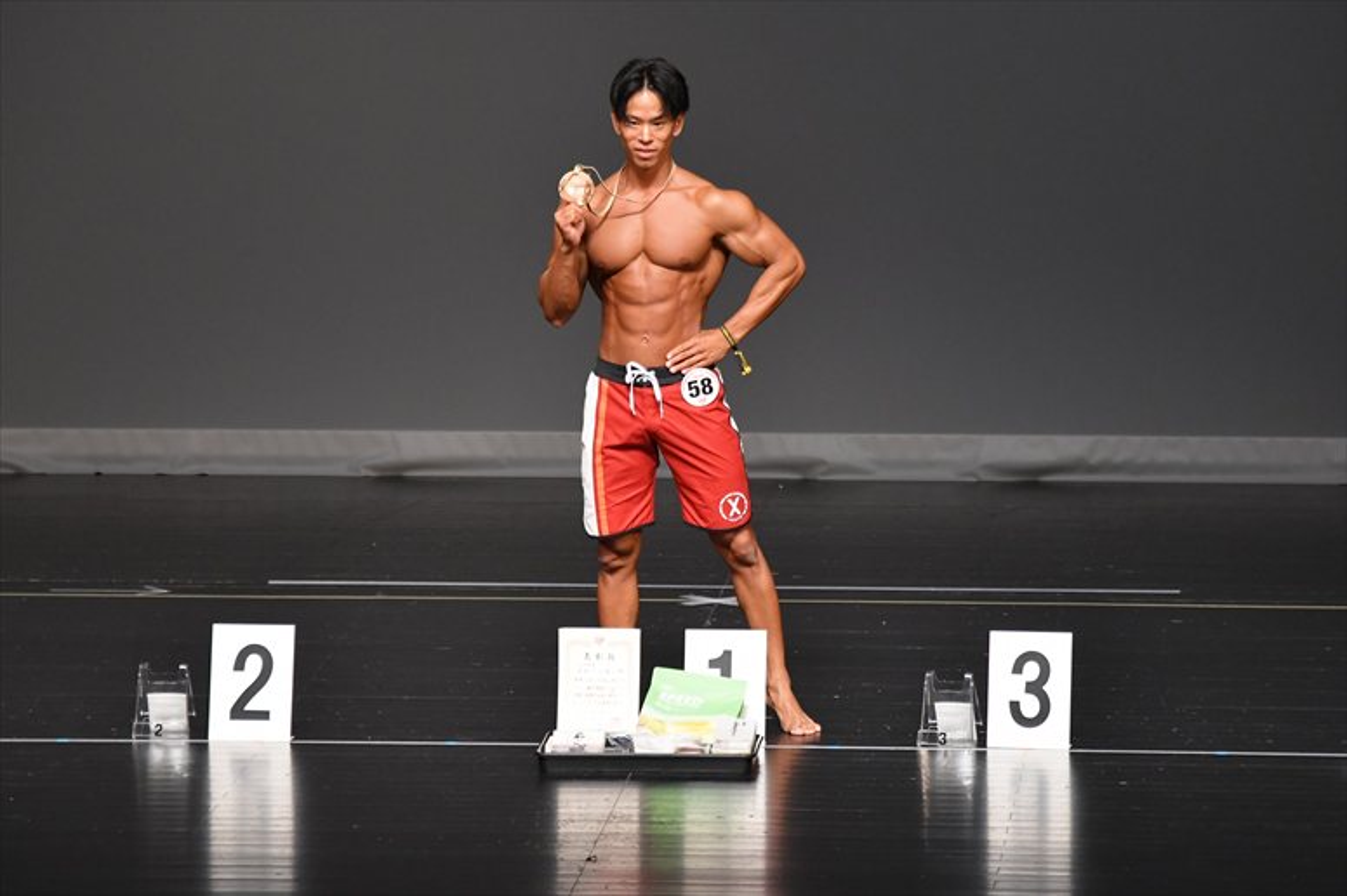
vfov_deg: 4.8
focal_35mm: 285
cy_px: 448
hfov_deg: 7.2
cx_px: 674
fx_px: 10659
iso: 2500
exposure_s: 1/400
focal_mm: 190
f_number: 5.6
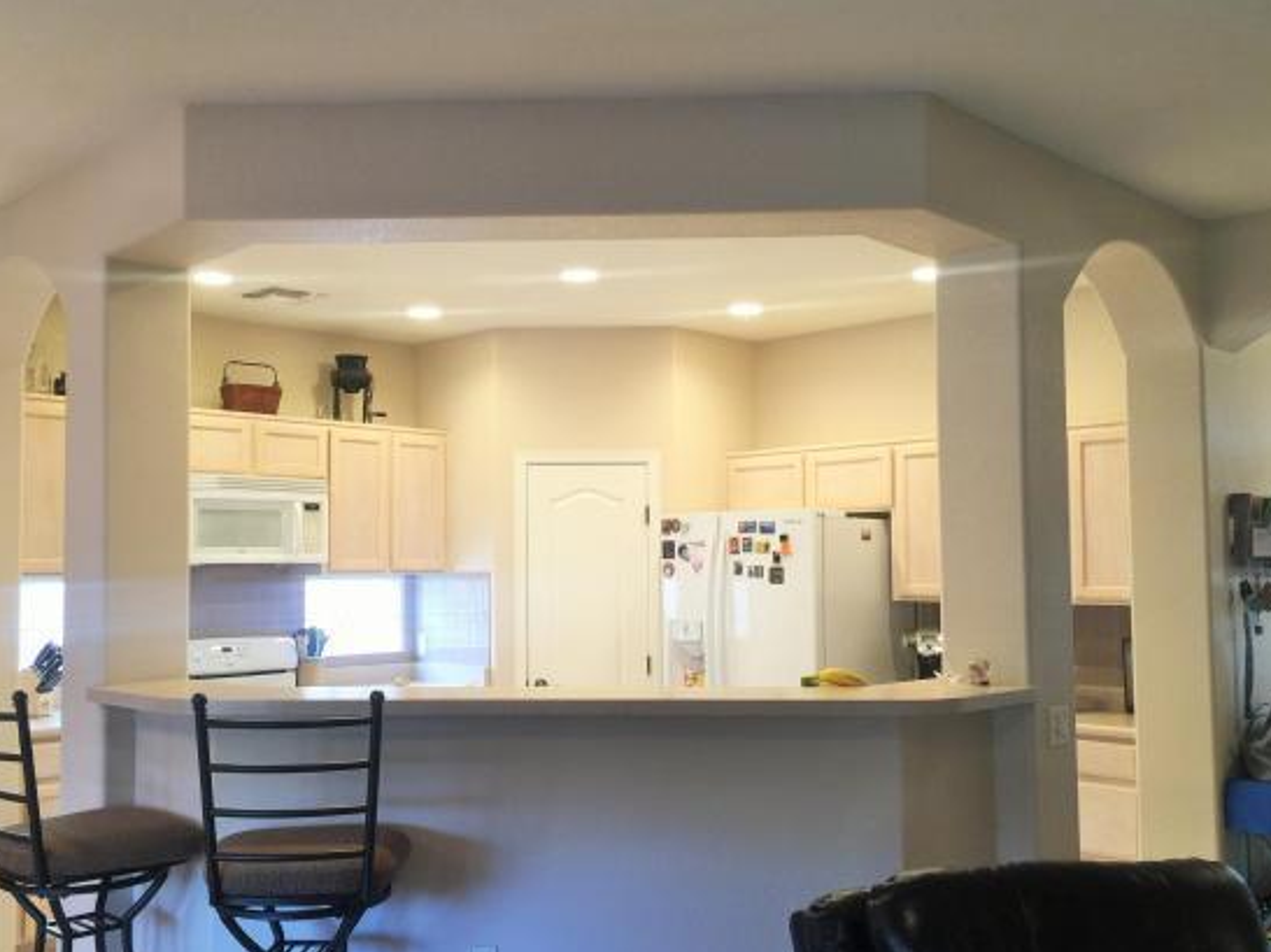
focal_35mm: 34
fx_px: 1248
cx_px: 540
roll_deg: -1.4
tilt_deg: +1.8
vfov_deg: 41.7
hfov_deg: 53.8
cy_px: 517
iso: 32
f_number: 2.2
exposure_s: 1/15
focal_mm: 4.15
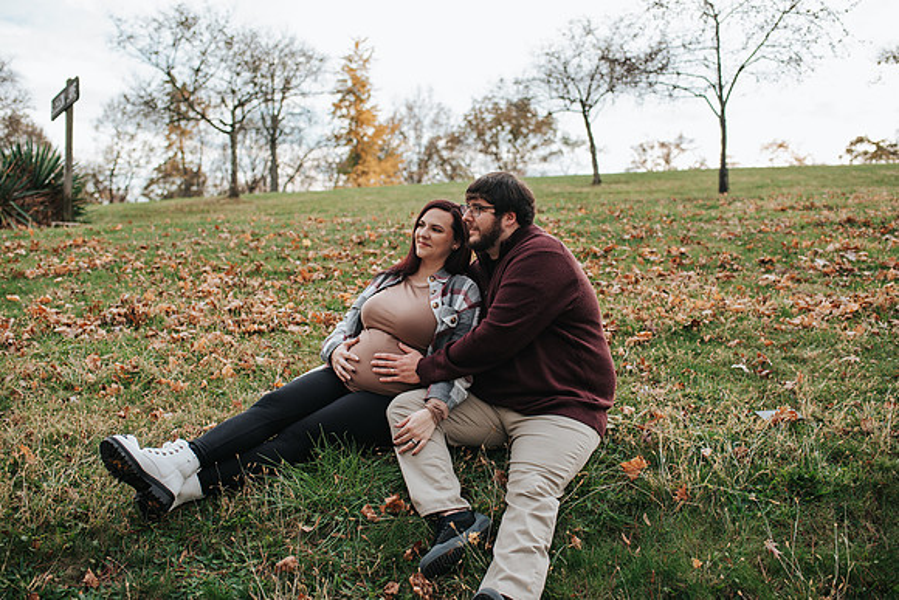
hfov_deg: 52.7
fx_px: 908
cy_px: 300
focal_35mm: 36
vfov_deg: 36.6
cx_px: 450
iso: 110
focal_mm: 35
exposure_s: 1/320
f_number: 2.8
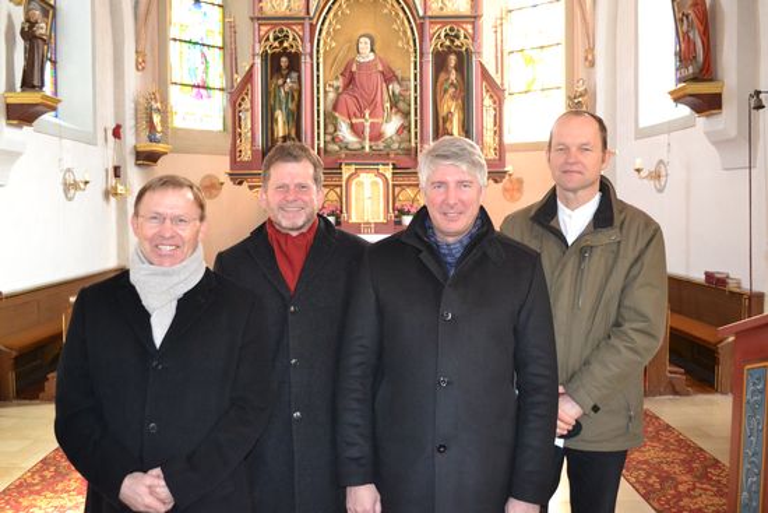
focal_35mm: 33
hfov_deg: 57.2
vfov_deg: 40.0
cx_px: 384
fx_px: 704
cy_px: 256
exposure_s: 1/60
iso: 2800
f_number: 3.8
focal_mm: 22
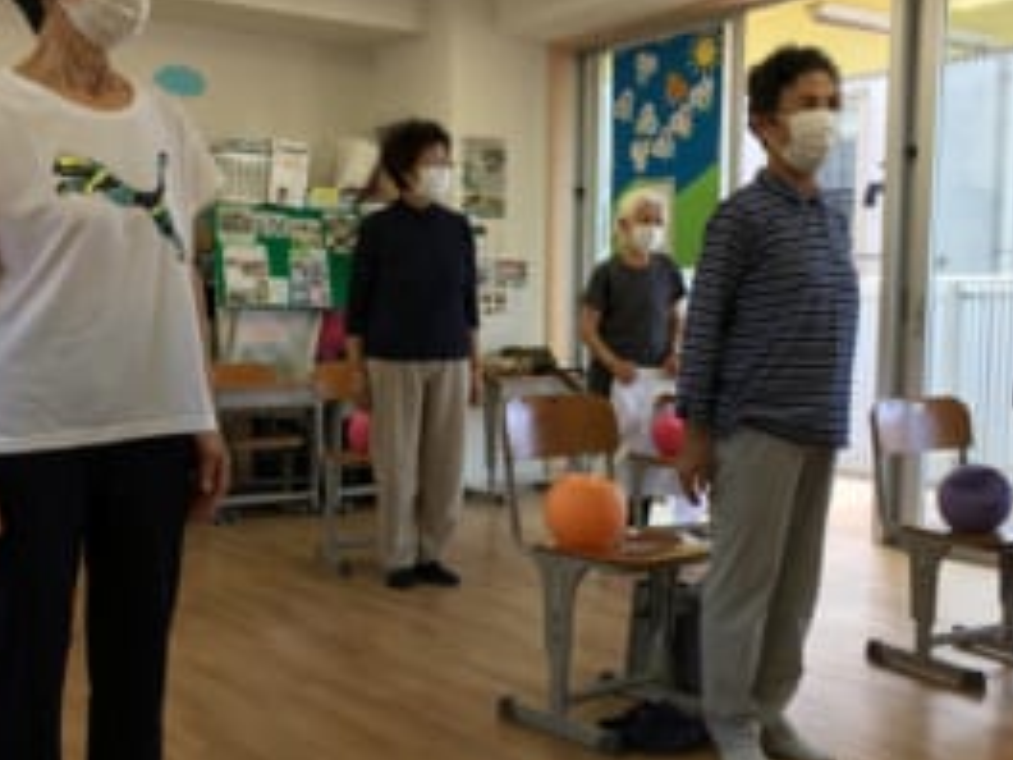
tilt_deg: -4.5
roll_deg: +1.2
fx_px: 1288
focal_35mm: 44
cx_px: 491
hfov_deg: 42.9
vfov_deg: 32.8
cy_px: 426
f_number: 2.2
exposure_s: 1/60
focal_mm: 4.15
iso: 25
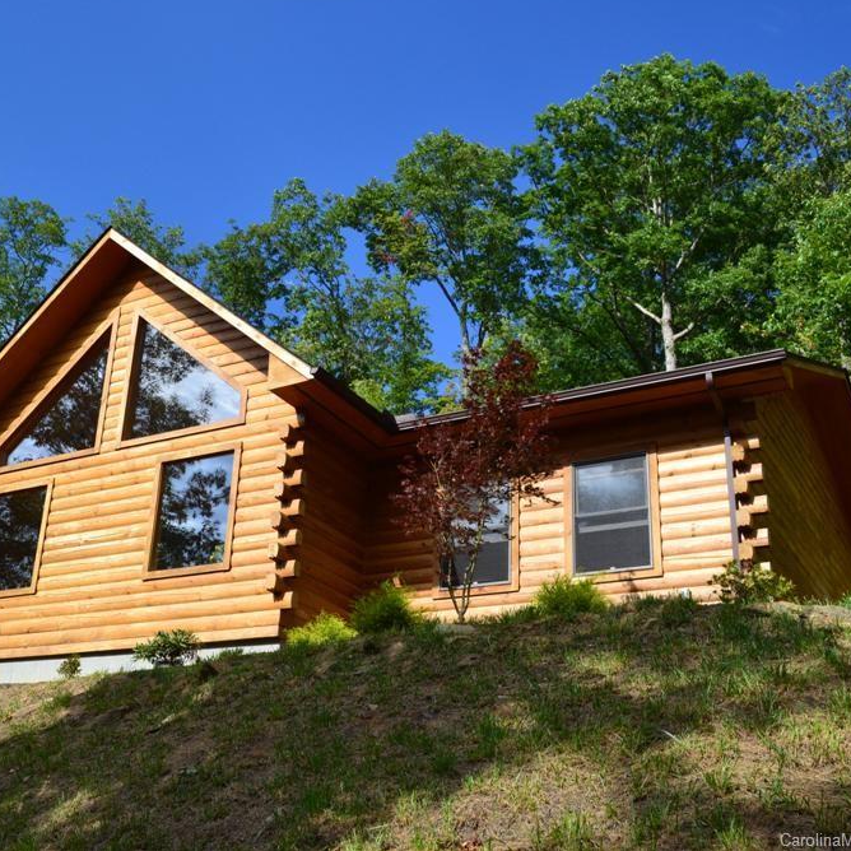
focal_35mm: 43
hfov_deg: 38.7
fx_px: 1196
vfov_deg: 39.2
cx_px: 274
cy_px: 417
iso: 400
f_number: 11
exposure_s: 1/400
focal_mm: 22
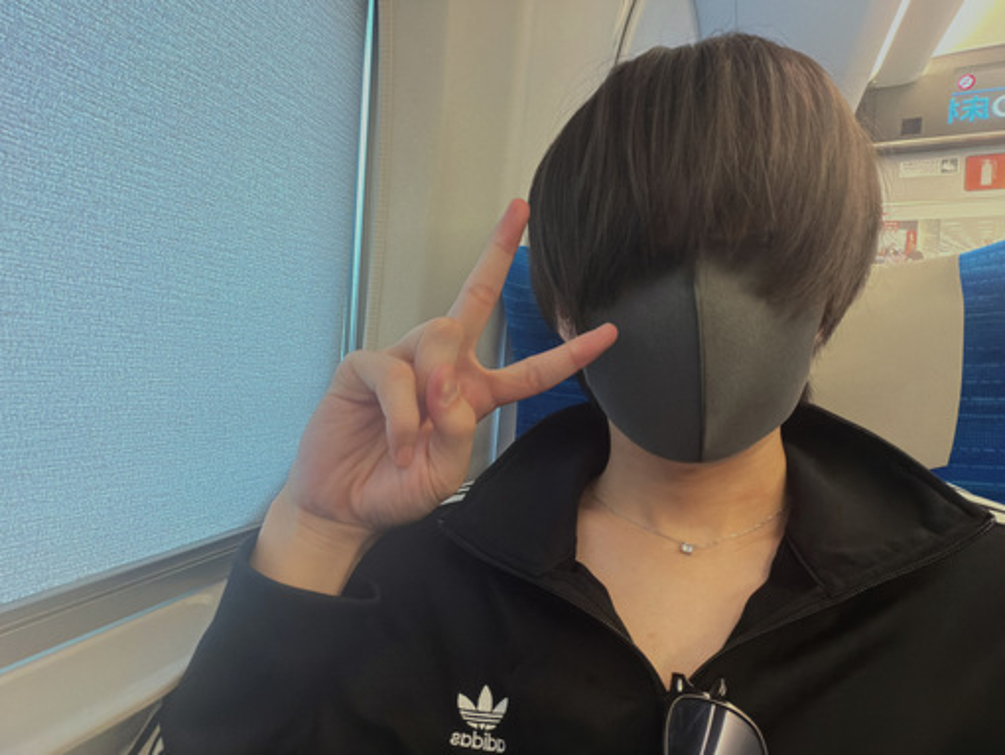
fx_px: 581
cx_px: 502
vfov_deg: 66.0
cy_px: 378
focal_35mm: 20
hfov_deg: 81.7
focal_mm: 2.71
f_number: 1.9
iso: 640
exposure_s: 1/60
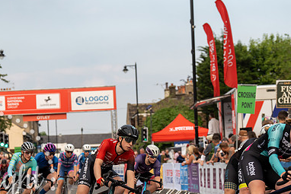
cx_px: 102
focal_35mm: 126
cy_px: 142
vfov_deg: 10.9
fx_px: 1019
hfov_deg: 16.2
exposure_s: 1/1000
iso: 500
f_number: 4.5
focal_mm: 83
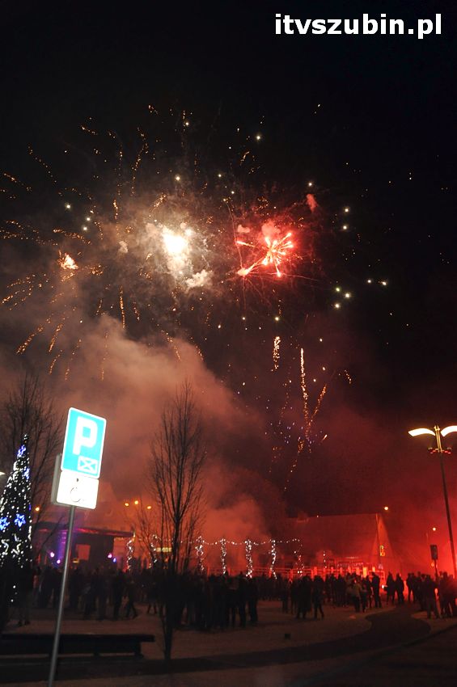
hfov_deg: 47.8
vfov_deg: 67.4
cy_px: 344
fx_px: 515
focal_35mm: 27
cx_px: 228
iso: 1600
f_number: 5
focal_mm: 18
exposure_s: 1/60
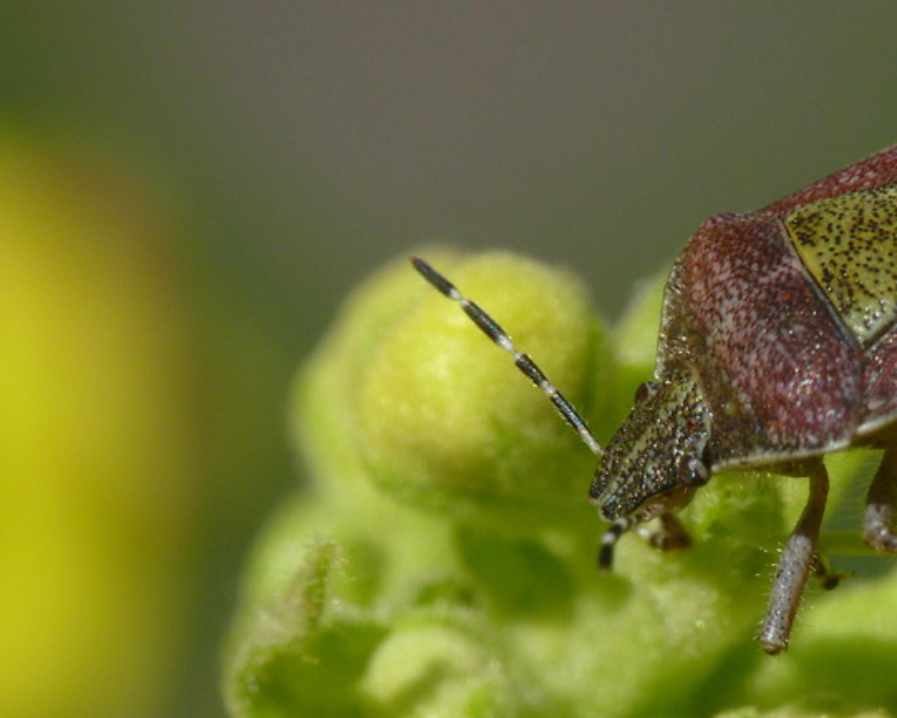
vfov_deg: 2.4
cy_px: 489
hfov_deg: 3.0
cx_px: 661
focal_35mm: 646
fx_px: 17153
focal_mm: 88.8
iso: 200
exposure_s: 1/320
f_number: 11
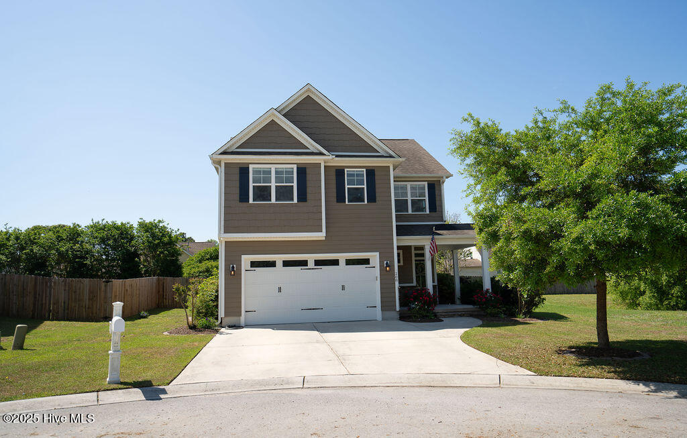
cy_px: 212
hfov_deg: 68.9
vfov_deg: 47.2
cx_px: 343
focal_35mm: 27
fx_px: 501
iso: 100
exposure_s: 1/640
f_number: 5
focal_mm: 26
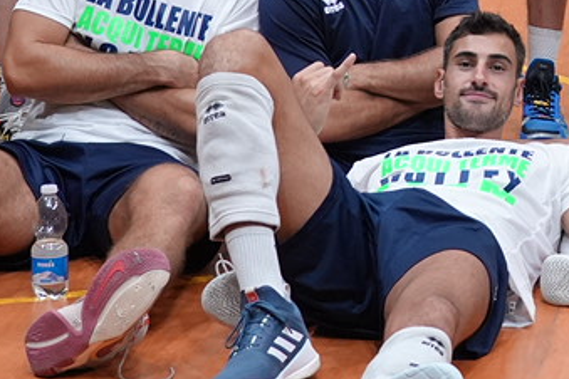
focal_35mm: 191
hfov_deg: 10.5
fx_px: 3019
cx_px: 782
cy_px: -297
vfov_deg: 7.0
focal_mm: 40
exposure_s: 1/160
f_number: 4
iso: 1250
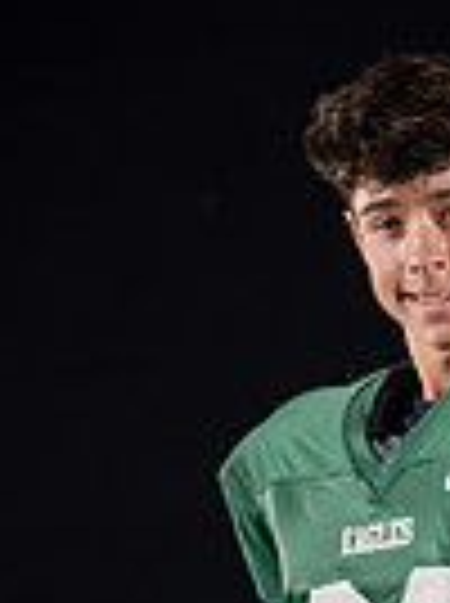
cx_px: 549
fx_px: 7077
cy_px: 783
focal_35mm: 407
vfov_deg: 4.9
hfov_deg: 3.6
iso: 200
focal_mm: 126
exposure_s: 1/125
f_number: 3.5
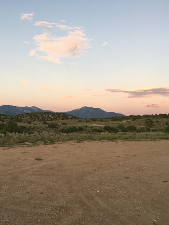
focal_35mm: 39
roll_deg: -1.5
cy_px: 112
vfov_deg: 47.9
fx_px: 254
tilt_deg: +5.5
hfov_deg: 36.3
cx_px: 51
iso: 25
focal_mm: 4.15
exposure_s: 1/40
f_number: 2.2
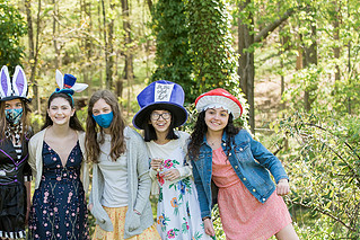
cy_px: 175
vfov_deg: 9.7
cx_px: 74
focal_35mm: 142
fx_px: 1421
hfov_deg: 14.4
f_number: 4
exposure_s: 1/800
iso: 800
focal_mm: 78
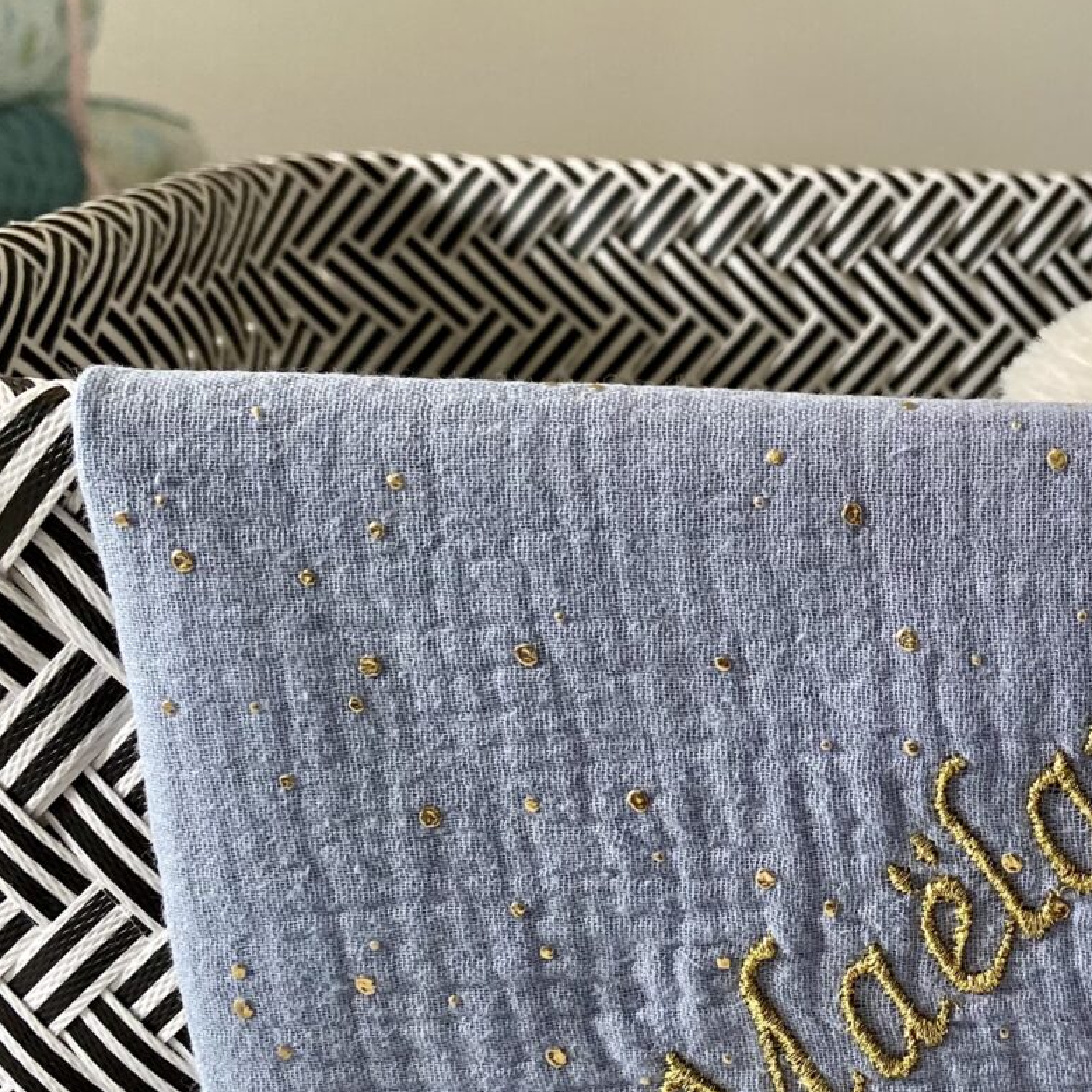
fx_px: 1892
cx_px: 1184
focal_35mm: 53
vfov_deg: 32.2
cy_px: 550
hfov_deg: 29.3
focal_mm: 4.25
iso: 100
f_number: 1.8
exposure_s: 1/100
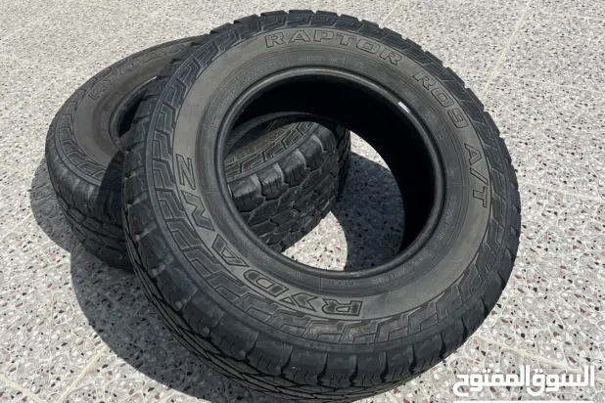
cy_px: 224
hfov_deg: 65.5
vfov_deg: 46.3
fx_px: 471
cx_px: 305
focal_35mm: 28
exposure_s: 1/7353
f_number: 1.6
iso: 50
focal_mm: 5.1
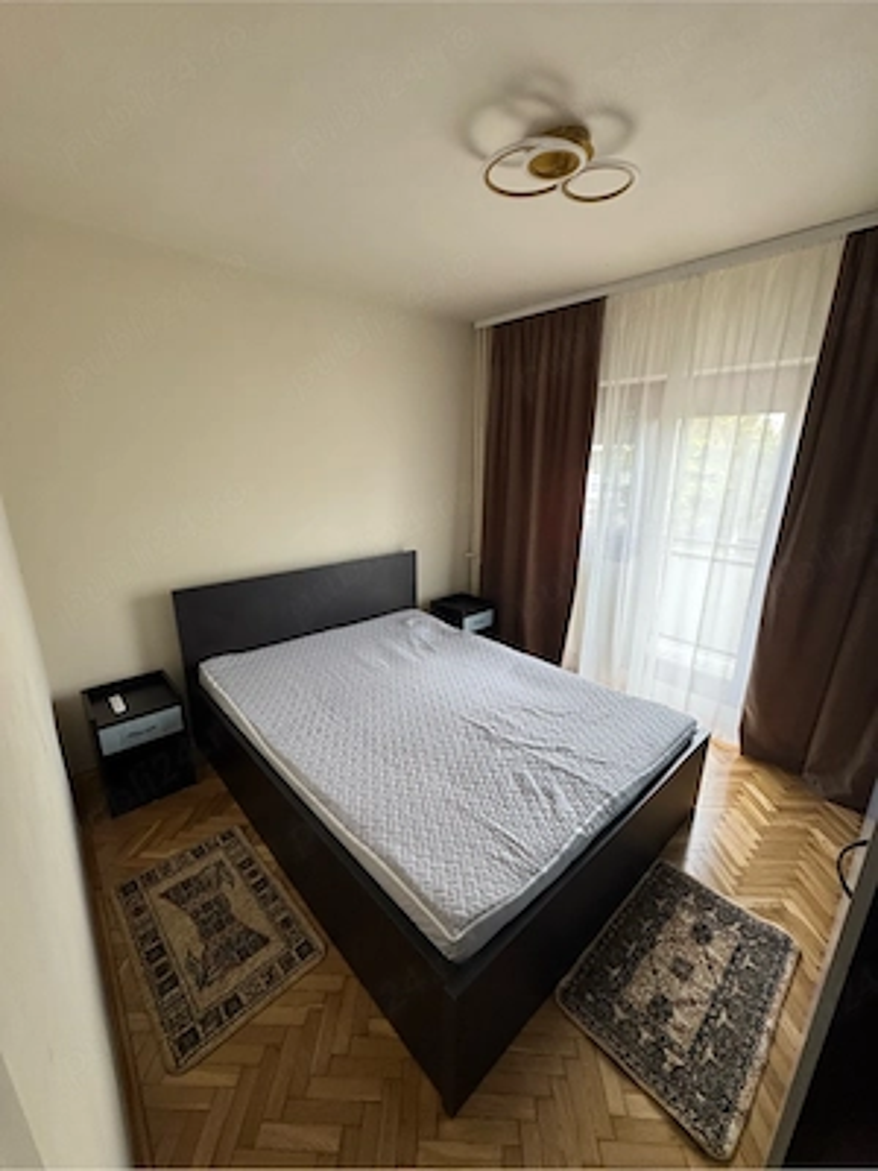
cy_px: 586
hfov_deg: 85.7
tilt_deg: -15.4
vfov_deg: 102.1
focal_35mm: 14
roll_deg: +0.1
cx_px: 439
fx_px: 473
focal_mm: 2.22
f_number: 2.2
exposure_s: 1/50
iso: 200
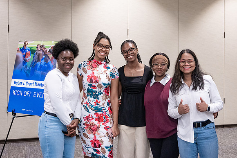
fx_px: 332
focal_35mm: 50
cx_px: 142
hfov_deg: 39.1
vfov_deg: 26.5
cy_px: 50
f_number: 4
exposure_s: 1/200
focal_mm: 37
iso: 1600
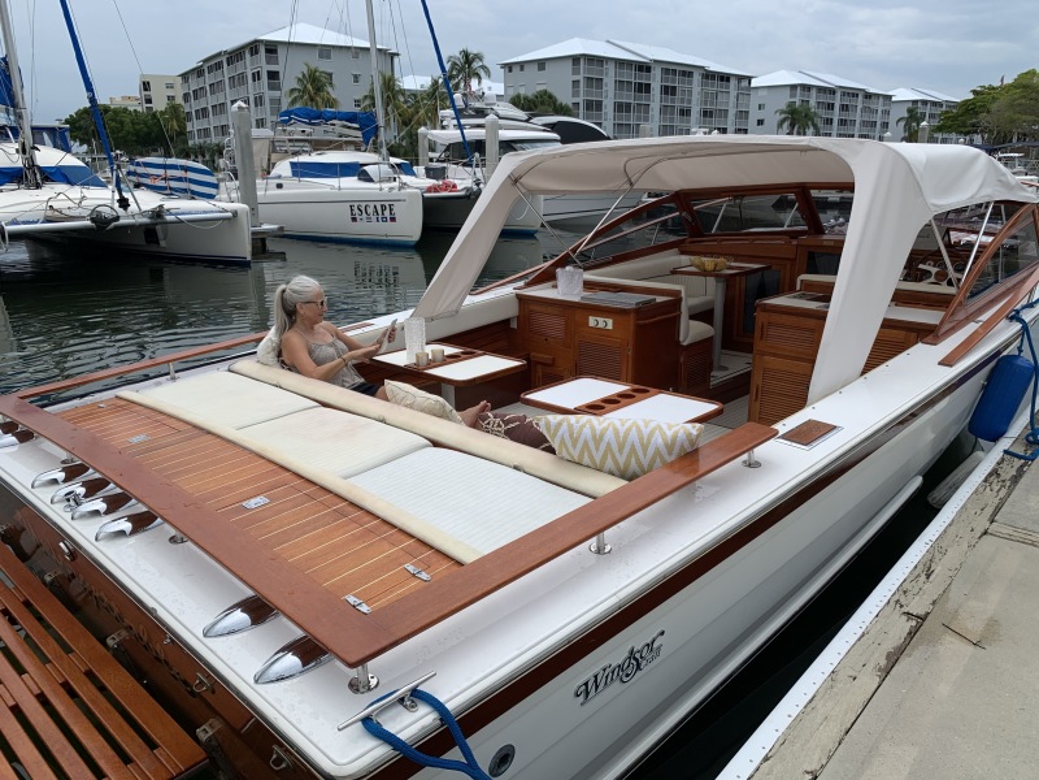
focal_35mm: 26
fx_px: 780
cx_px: 520
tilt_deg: -18.5
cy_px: 390
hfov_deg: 67.3
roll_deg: +0.2
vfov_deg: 53.1
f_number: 1.8
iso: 25
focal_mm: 4.25
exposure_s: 1/4464
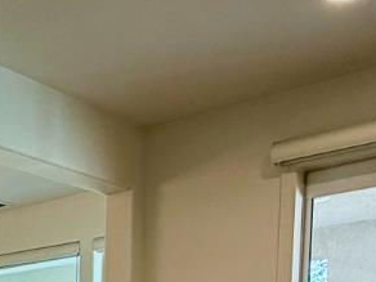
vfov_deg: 17.4
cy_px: 478
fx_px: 782
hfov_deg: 23.6
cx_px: -125
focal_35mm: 72
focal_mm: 2.22
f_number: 2.2
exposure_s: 1/120
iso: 80
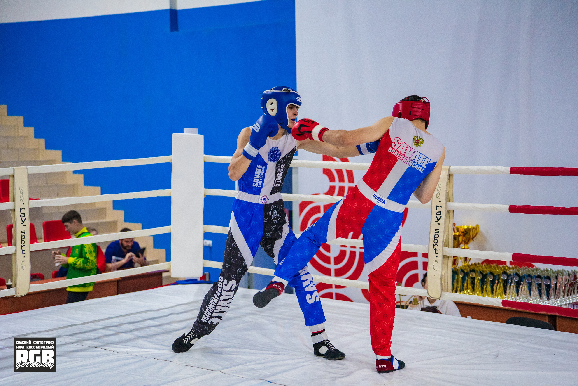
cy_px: 193
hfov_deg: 31.9
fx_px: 1011
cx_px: 289
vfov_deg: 21.6
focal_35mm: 63
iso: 2000
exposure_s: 1/1000
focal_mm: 63
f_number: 2.8
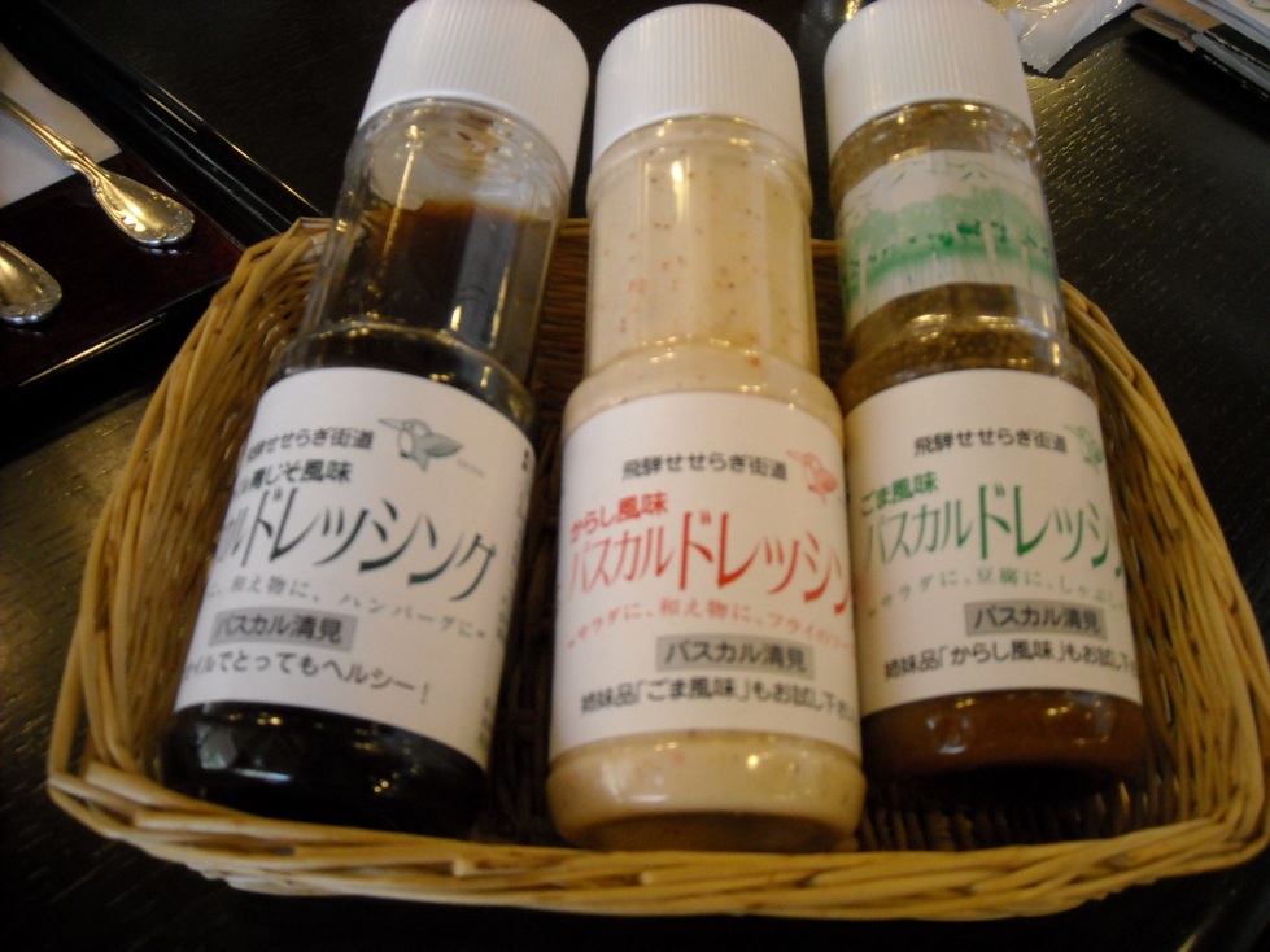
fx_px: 1284
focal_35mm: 35
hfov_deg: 52.6
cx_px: 635
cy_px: 476
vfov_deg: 40.7
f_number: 2.8
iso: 322
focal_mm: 5.7
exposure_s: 1/60
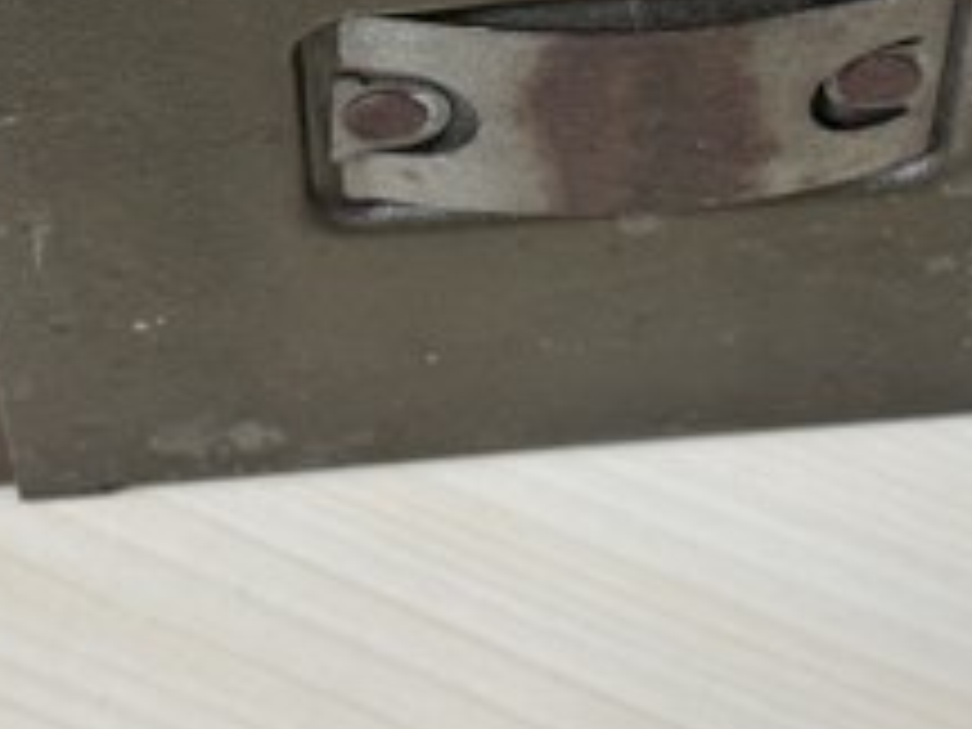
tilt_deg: -54.6
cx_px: 662
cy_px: -68
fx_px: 3987
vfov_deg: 10.3
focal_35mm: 142
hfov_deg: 13.9
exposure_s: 1/60
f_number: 1.78
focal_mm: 6.76
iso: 200
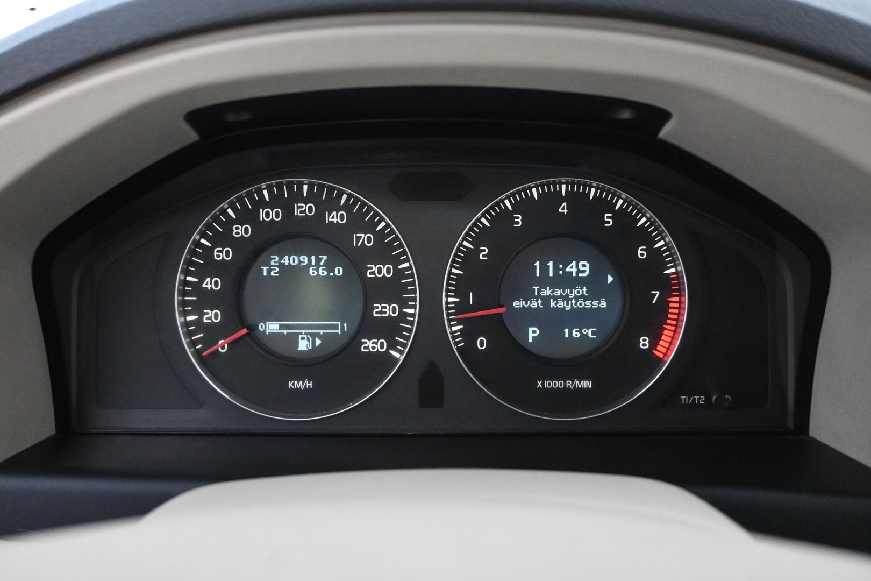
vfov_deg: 35.5
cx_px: 436
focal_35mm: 38
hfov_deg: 51.3
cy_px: 290
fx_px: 907
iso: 6400
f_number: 4.5
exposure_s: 1/40
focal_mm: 25
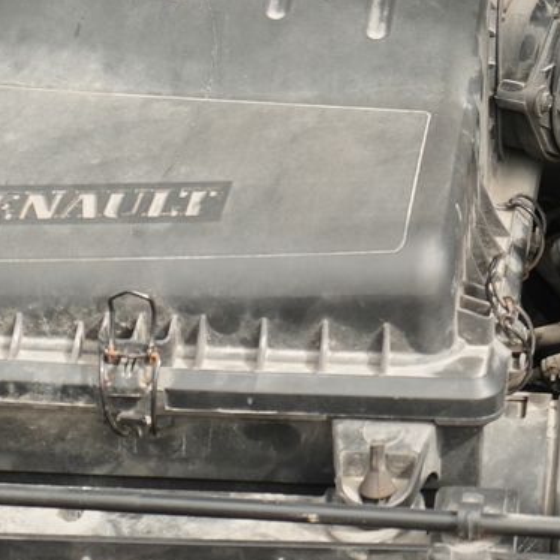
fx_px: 1995
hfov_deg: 15.3
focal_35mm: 109
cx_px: 702
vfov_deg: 15.8
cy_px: 61
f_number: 4.5
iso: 100
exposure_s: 1/50
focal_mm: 16
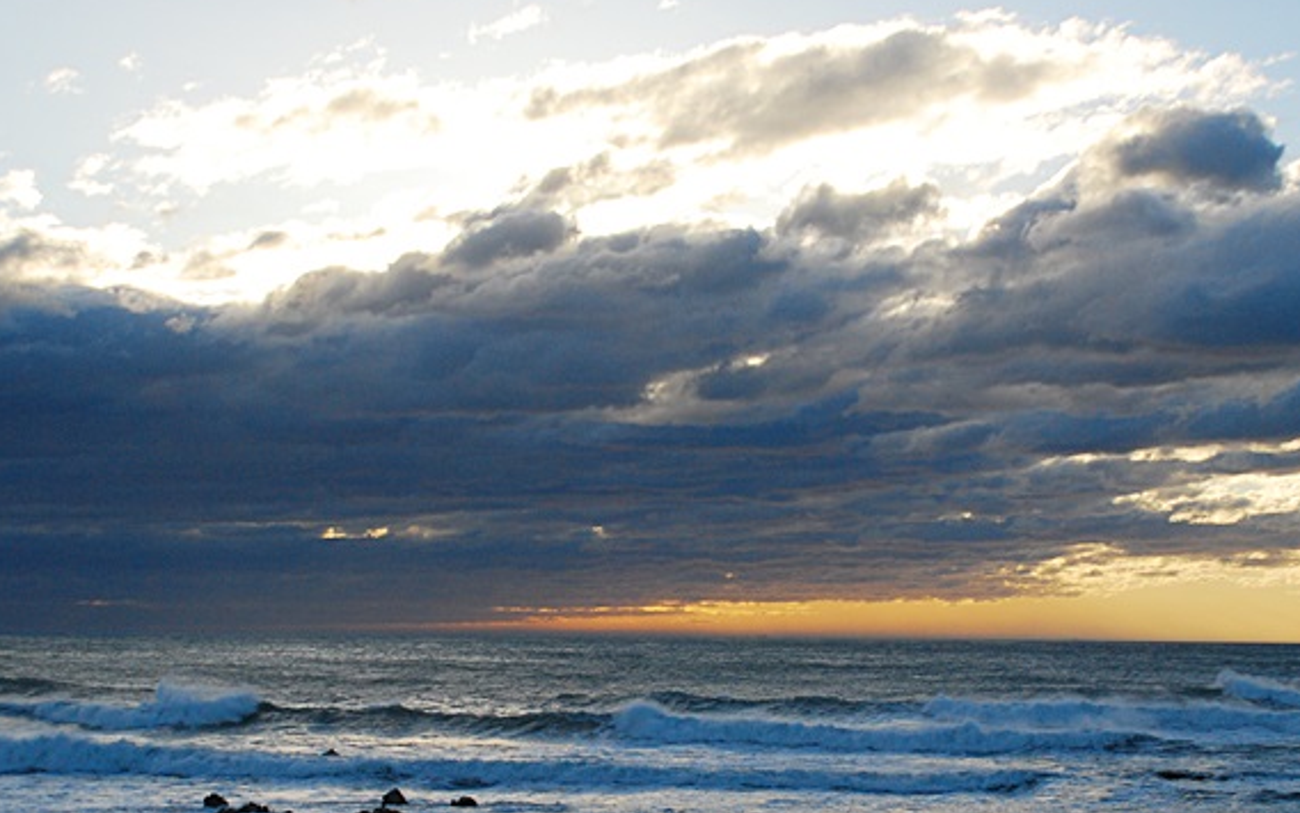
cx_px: 712
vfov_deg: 18.8
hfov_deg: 29.8
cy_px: 579
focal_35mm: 69
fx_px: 2445
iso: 400
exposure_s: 1/1250
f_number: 6.3
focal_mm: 32
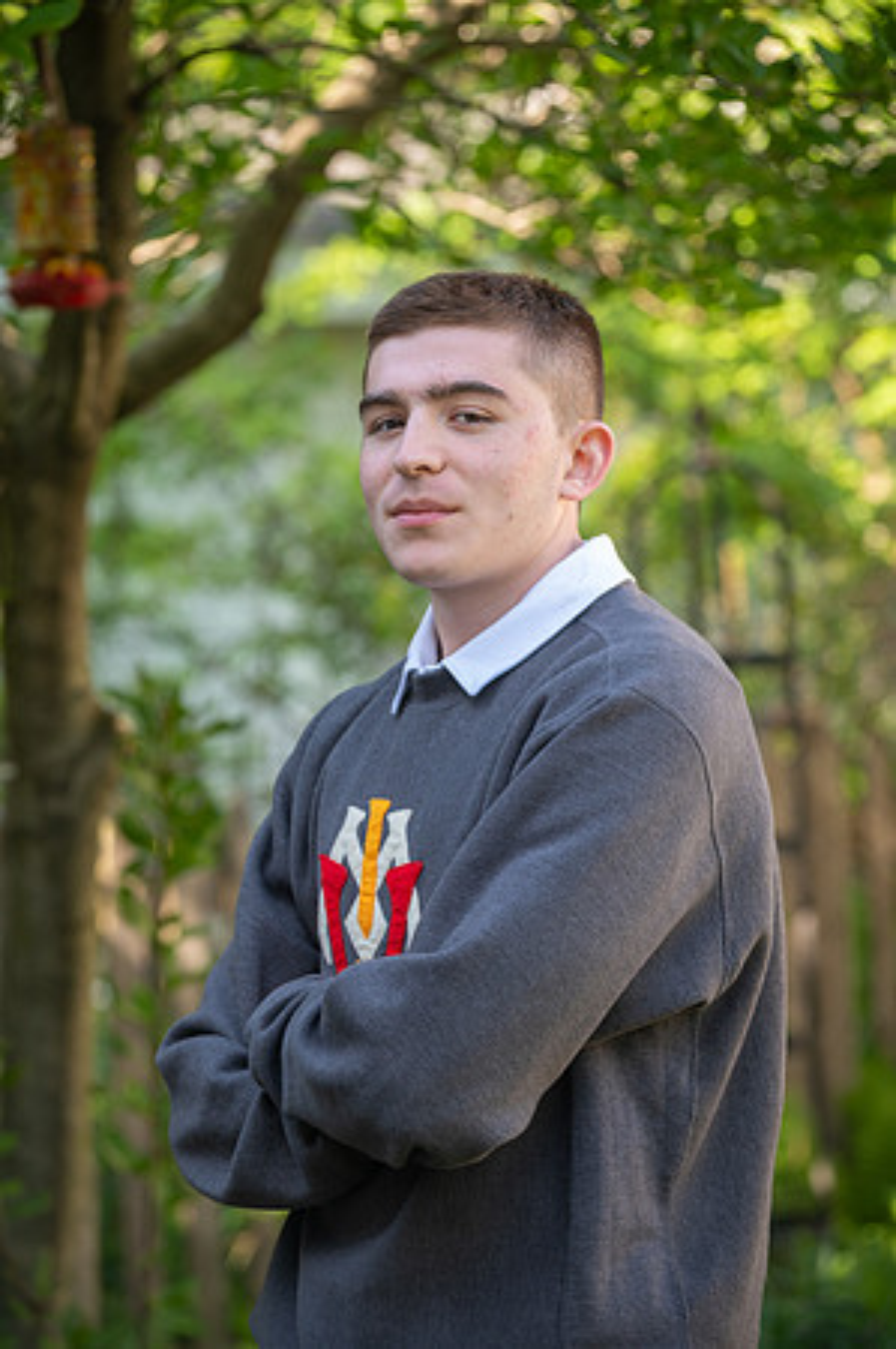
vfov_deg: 15.2
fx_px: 5051
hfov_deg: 10.1
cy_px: 674
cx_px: 448
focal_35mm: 135
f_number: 4
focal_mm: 135
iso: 250
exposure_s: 1/125
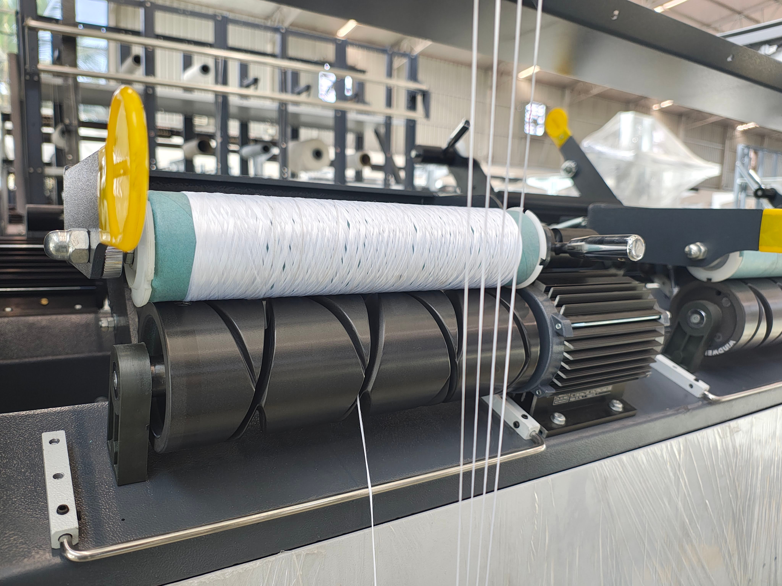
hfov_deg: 69.4
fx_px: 565
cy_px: 293
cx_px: 391
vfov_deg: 54.9
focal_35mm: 25
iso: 669
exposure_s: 1/60
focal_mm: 5.89
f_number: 1.4
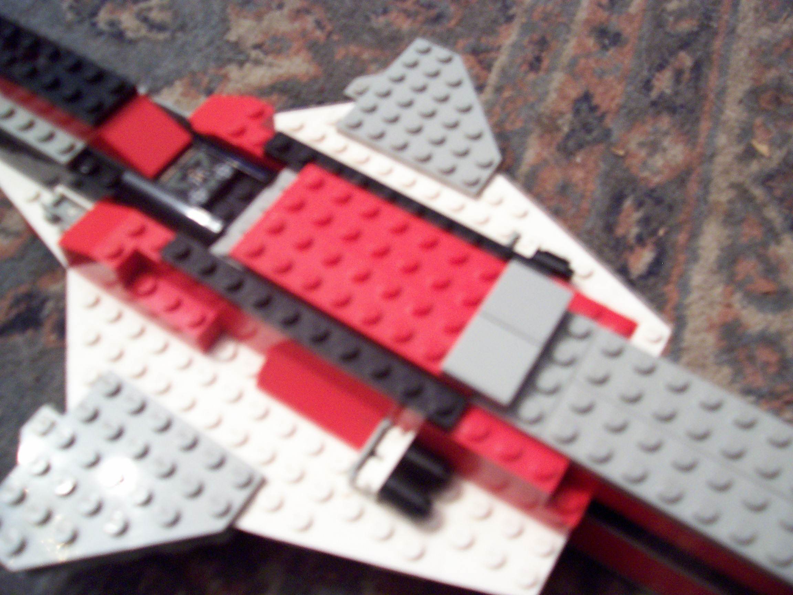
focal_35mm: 34
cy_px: 298
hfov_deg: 54.0
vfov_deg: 41.8
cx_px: 396
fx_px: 779
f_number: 2.7
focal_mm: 5.6
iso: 160
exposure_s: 1/2
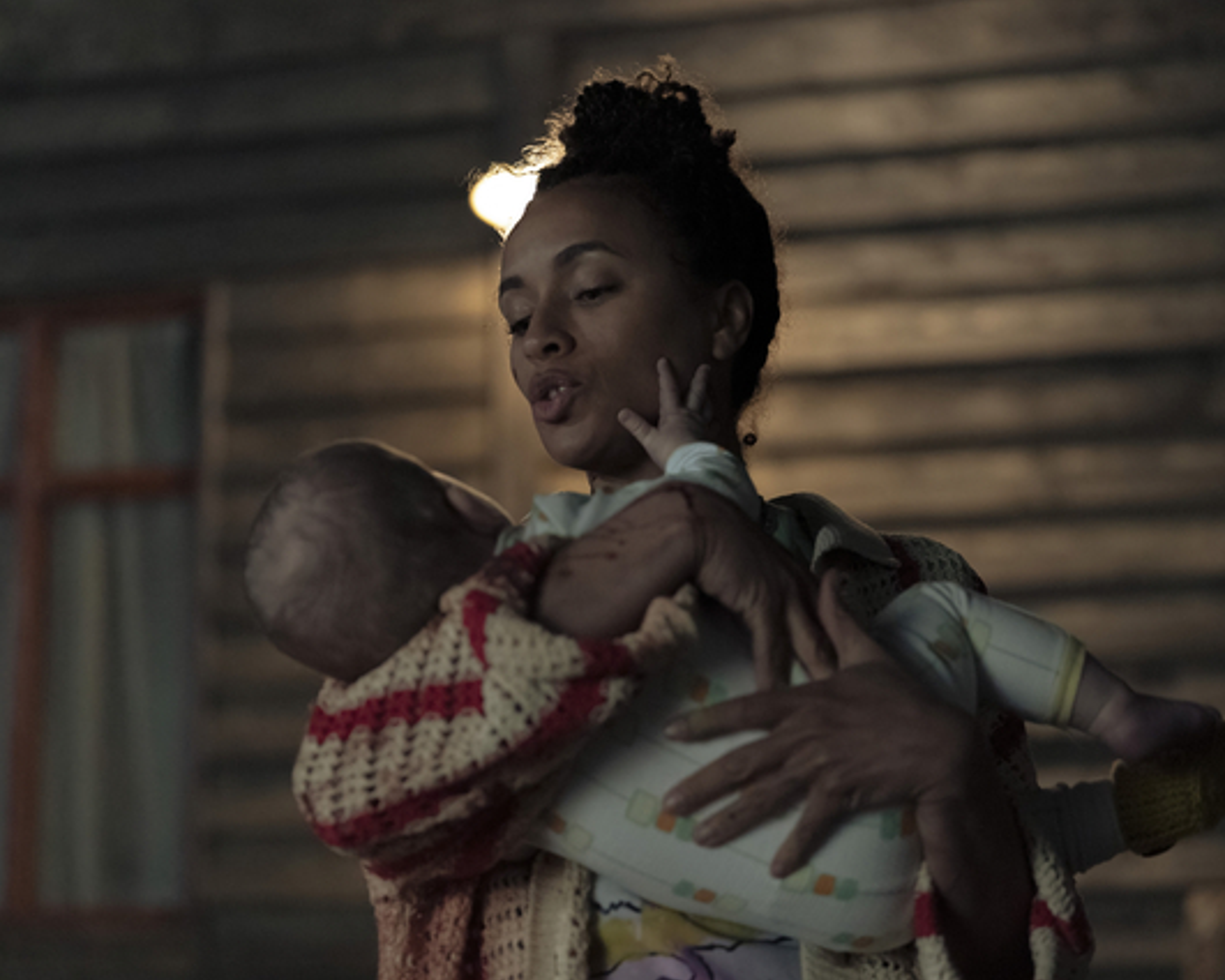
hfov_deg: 18.6
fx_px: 3735
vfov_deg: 15.0
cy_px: 490
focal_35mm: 103
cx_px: 671
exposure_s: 1/160
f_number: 2.8
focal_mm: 91
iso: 12800
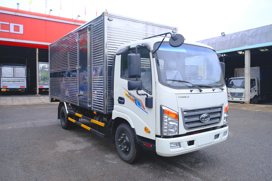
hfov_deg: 67.4
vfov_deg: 47.9
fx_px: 204
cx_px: 136
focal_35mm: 27
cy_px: 90
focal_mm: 18
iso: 320
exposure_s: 1/150
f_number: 4.5
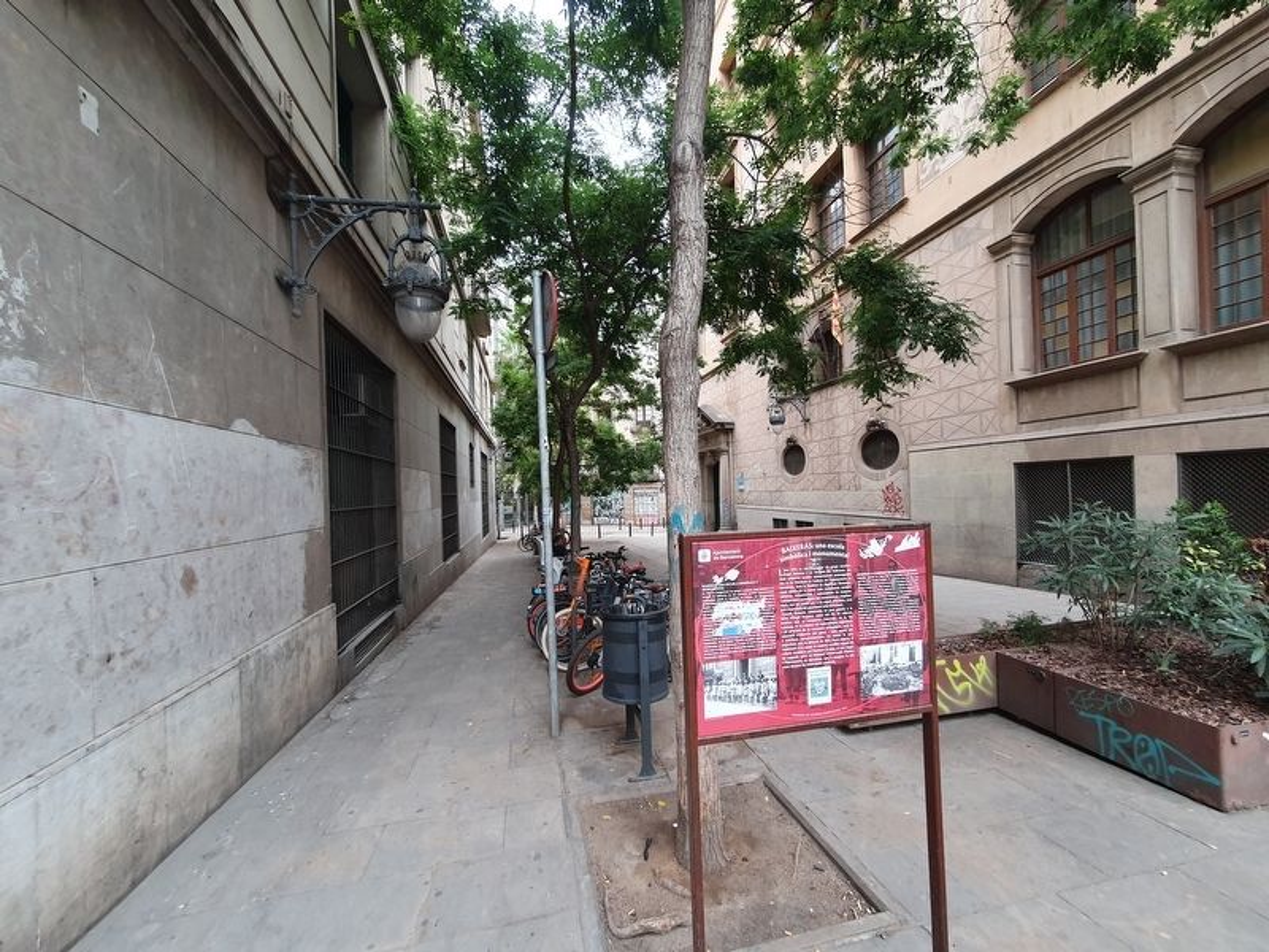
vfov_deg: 89.9
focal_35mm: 13
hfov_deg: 106.2
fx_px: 477
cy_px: 476
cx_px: 634
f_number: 2.2
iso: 125
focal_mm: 1.8
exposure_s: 1/50
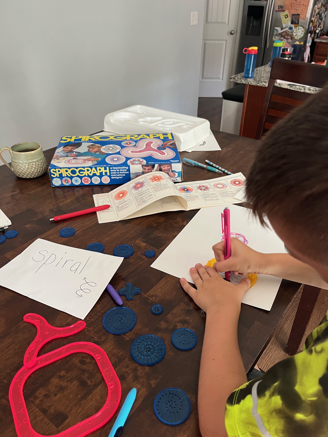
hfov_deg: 53.1
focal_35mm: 26
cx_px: 164
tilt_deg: -34.2
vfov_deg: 67.3
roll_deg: -0.3
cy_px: 218
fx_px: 328
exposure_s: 1/92
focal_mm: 5.1
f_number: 1.6
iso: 125
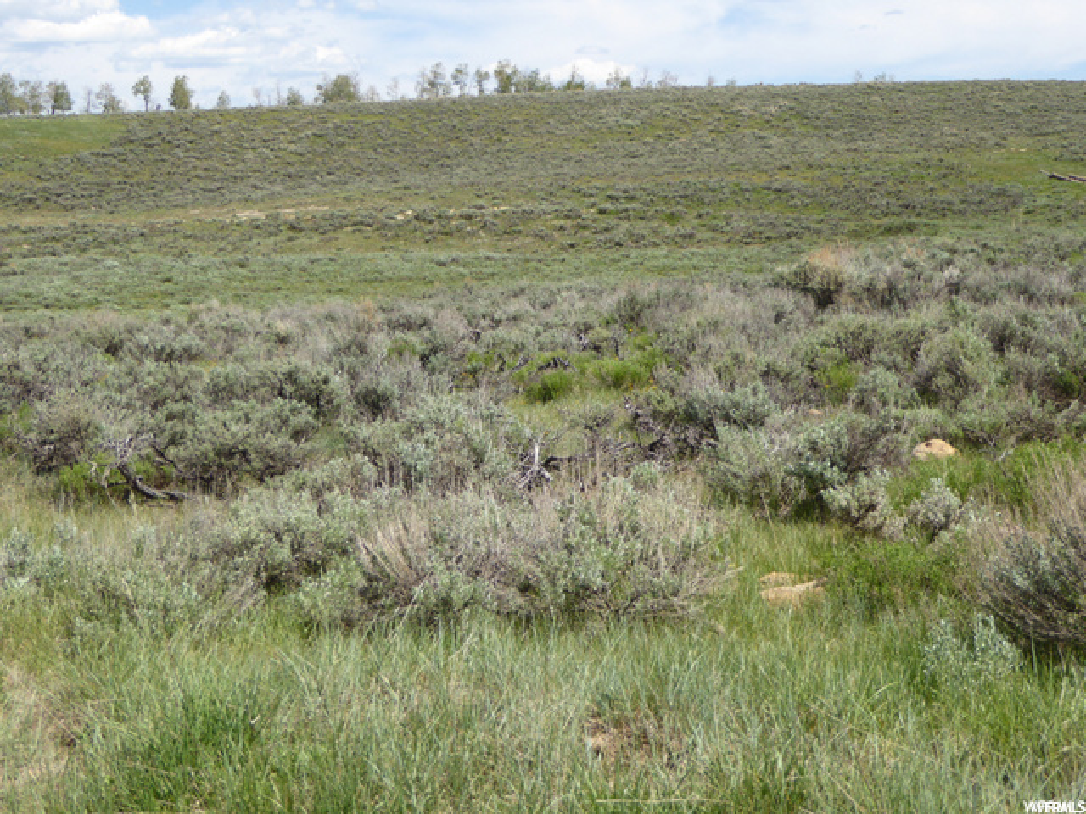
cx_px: 543
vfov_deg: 25.7
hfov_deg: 33.8
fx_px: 1788
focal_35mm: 57
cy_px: 407
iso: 100
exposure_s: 1/500
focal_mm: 9.6
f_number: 4.1
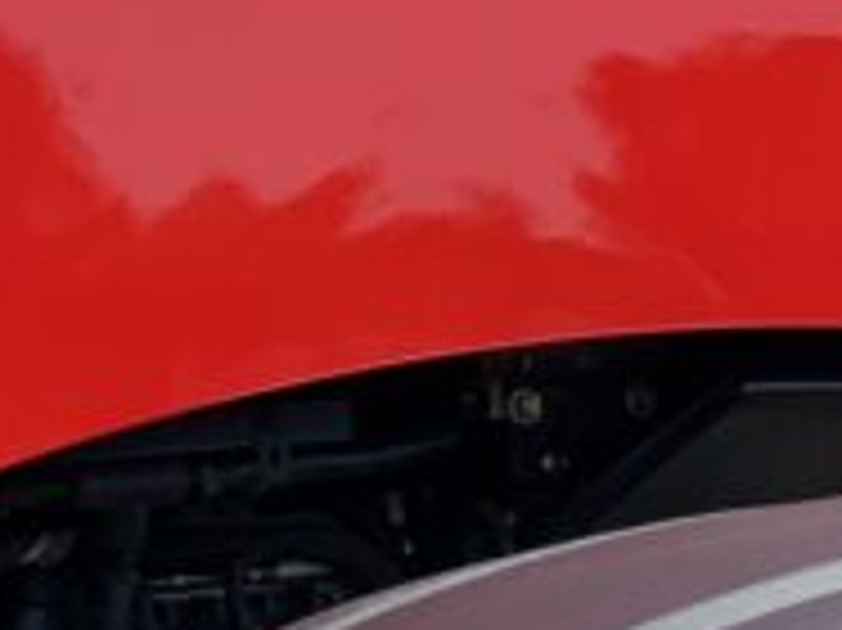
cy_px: -63
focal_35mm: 159
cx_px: 837
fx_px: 3865
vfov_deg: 9.2
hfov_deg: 12.3
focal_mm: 3
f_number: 1.8
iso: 16
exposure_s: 1/1250
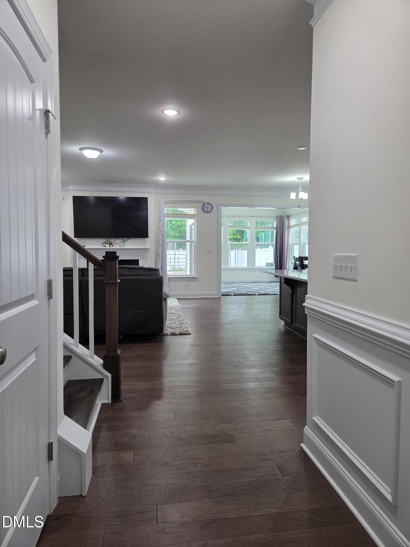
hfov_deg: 58.9
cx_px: 205
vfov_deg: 73.9
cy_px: 274
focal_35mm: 23
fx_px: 363
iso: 160
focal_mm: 5.4
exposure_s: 1/120
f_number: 1.8
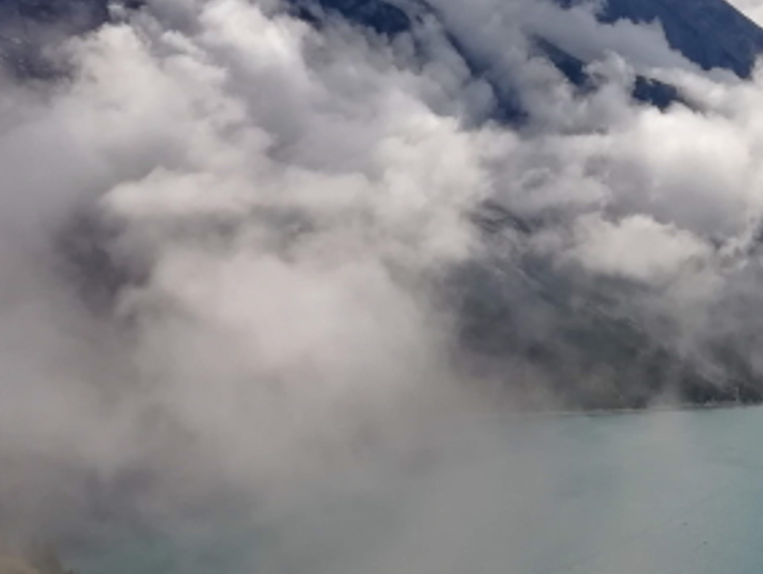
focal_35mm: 59
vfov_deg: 24.8
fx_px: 1302
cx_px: 495
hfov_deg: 32.5
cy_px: 203
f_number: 2.2
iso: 50
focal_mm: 3.46
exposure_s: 1/2674
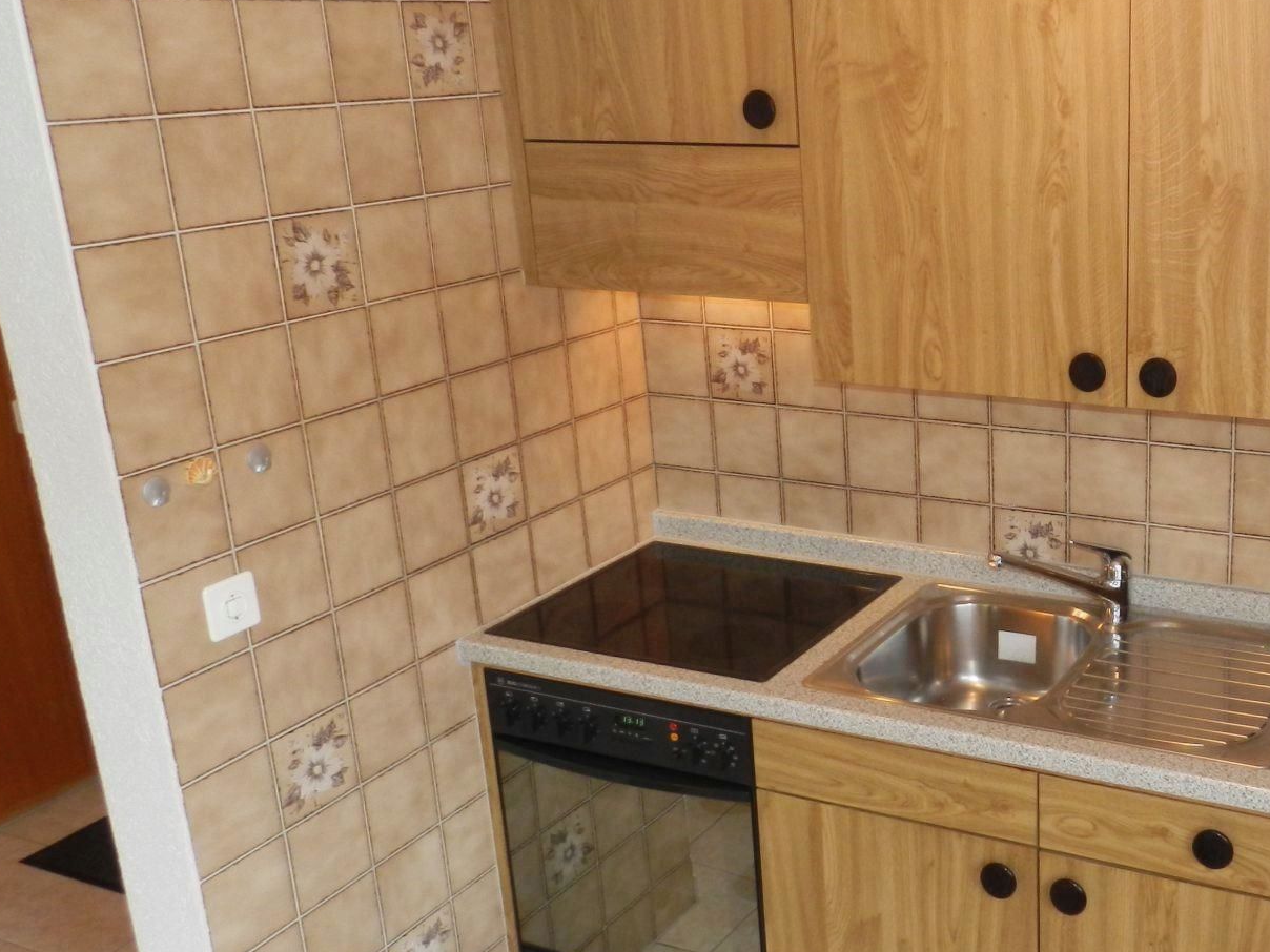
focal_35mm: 39
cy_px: 473
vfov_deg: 36.8
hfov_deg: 45.7
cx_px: 994
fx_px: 1431
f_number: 3.4
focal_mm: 4
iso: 200
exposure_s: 1/30
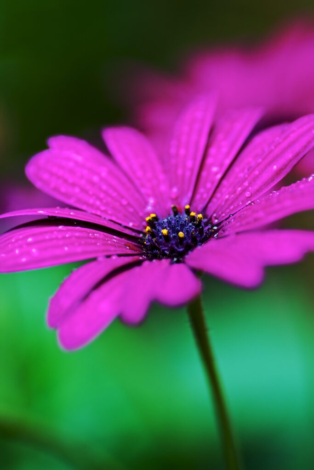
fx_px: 1766
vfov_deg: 15.2
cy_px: 235
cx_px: 157
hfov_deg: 10.2
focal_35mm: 135
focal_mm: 90
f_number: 2.8
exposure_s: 1/80
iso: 100
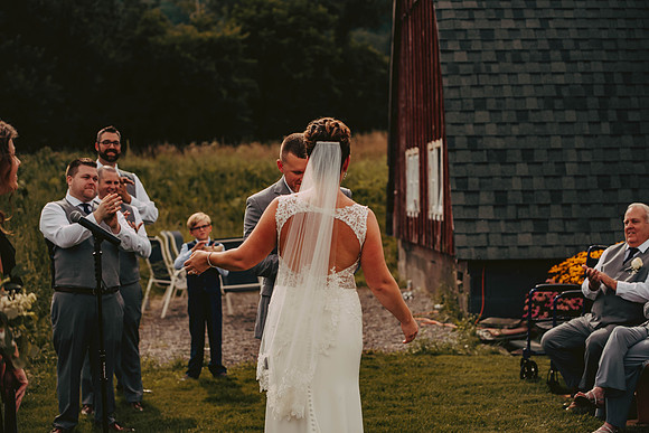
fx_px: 1352
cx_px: 324
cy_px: 216
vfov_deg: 18.2
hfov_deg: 27.0
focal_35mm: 75
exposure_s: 1/1600
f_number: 2.8
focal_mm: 75
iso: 200
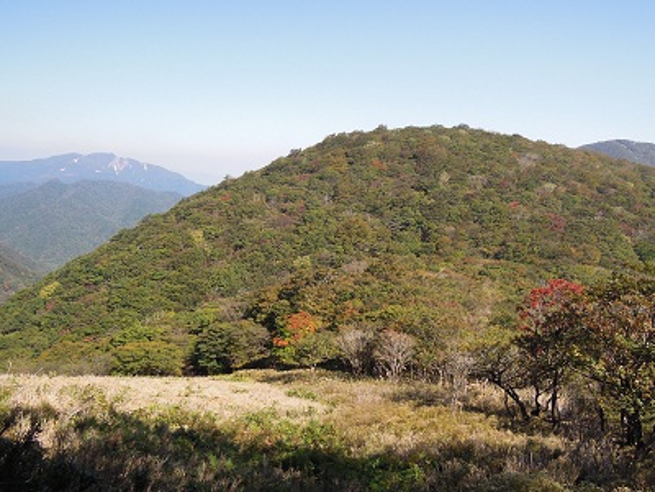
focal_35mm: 31
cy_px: 246
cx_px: 328
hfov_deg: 58.4
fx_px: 587
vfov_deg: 45.4
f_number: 3
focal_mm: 5.5
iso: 160
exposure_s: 1/1250
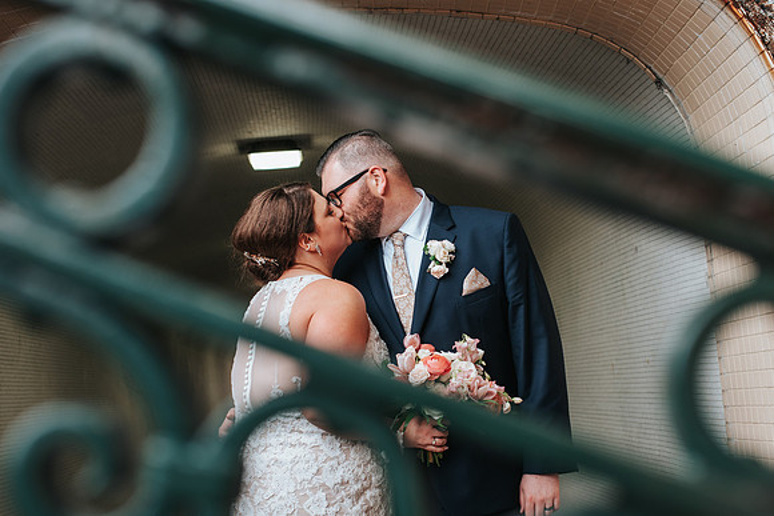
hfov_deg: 35.8
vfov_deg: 24.3
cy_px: 278
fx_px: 1199
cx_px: 424
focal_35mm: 56
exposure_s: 1/320
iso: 500
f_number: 4
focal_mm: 50
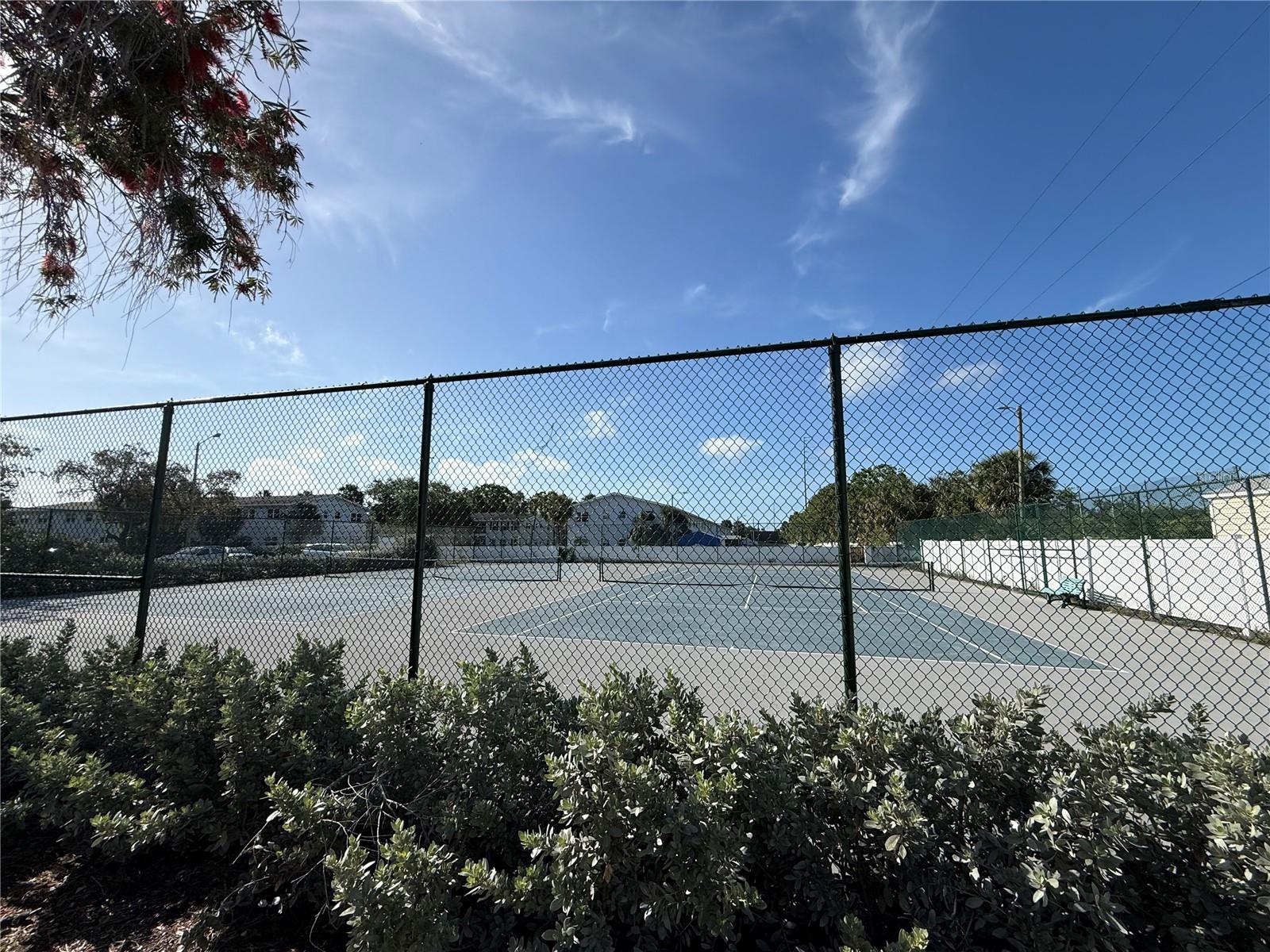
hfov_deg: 102.1
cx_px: 635
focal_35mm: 14
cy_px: 476
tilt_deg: +7.6
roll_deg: +0.3
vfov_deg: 85.7
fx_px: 514
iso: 50
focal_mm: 2.22
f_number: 2.2
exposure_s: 1/3125
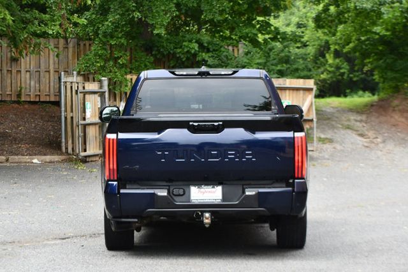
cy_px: 136
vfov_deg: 13.0
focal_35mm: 105
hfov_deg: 19.5
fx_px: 1189
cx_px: 204
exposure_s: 1/250
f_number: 5.6
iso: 360
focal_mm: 70
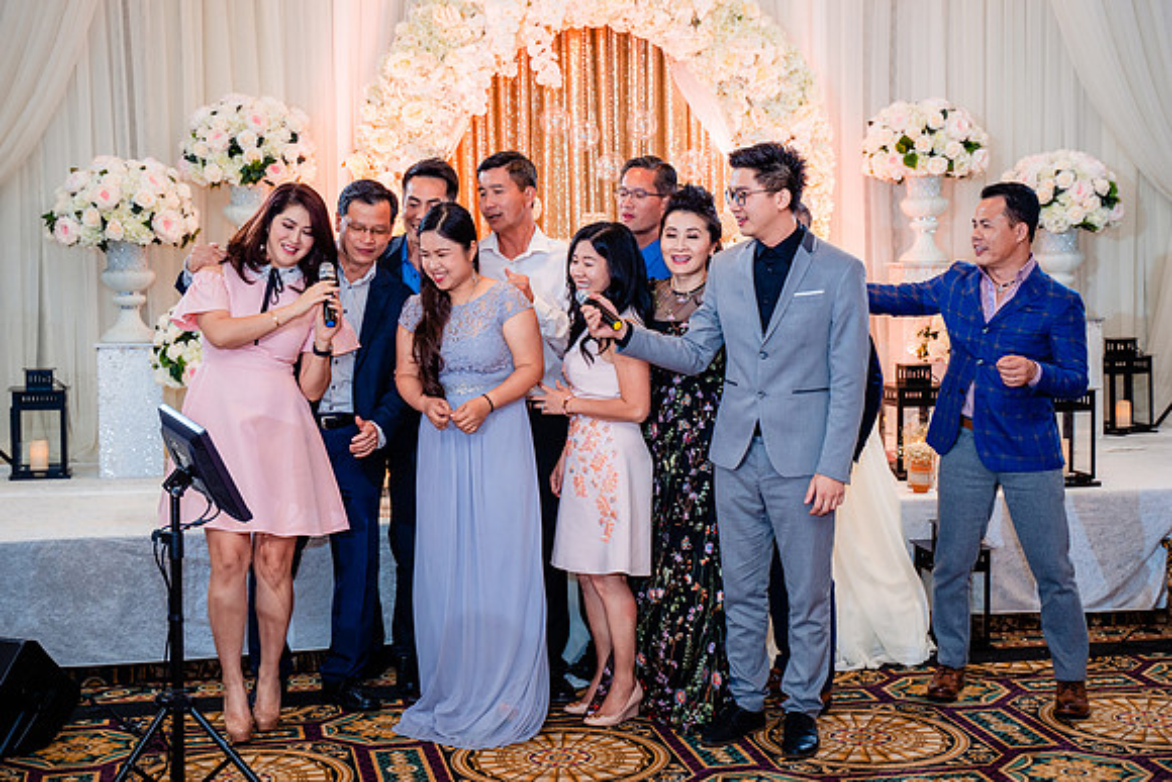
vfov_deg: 24.1
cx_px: 584
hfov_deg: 35.5
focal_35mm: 56
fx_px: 1830
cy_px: 375
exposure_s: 1/160
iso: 640
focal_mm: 49
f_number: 3.5
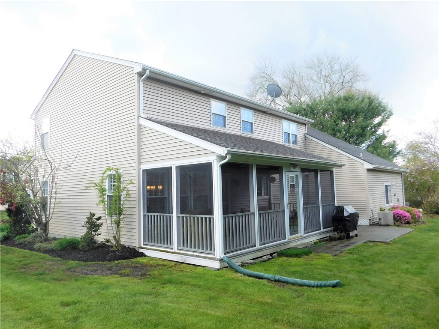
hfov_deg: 69.4
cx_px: 220
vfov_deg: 54.9
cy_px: 164
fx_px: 317
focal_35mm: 25
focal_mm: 4.5
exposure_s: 1/320
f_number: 3.1
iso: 125
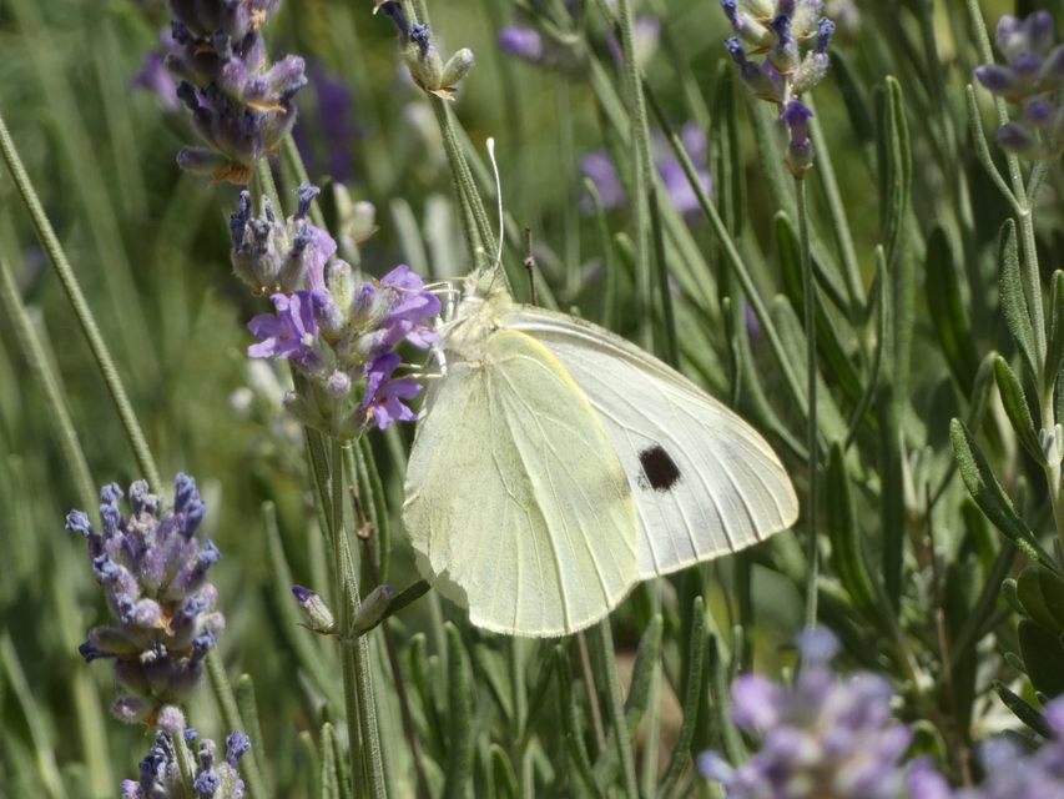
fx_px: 14879
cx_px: 532
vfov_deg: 3.1
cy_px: 400
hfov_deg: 4.1
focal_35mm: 484
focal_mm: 86.7
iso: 80
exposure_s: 1/160
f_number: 5.6
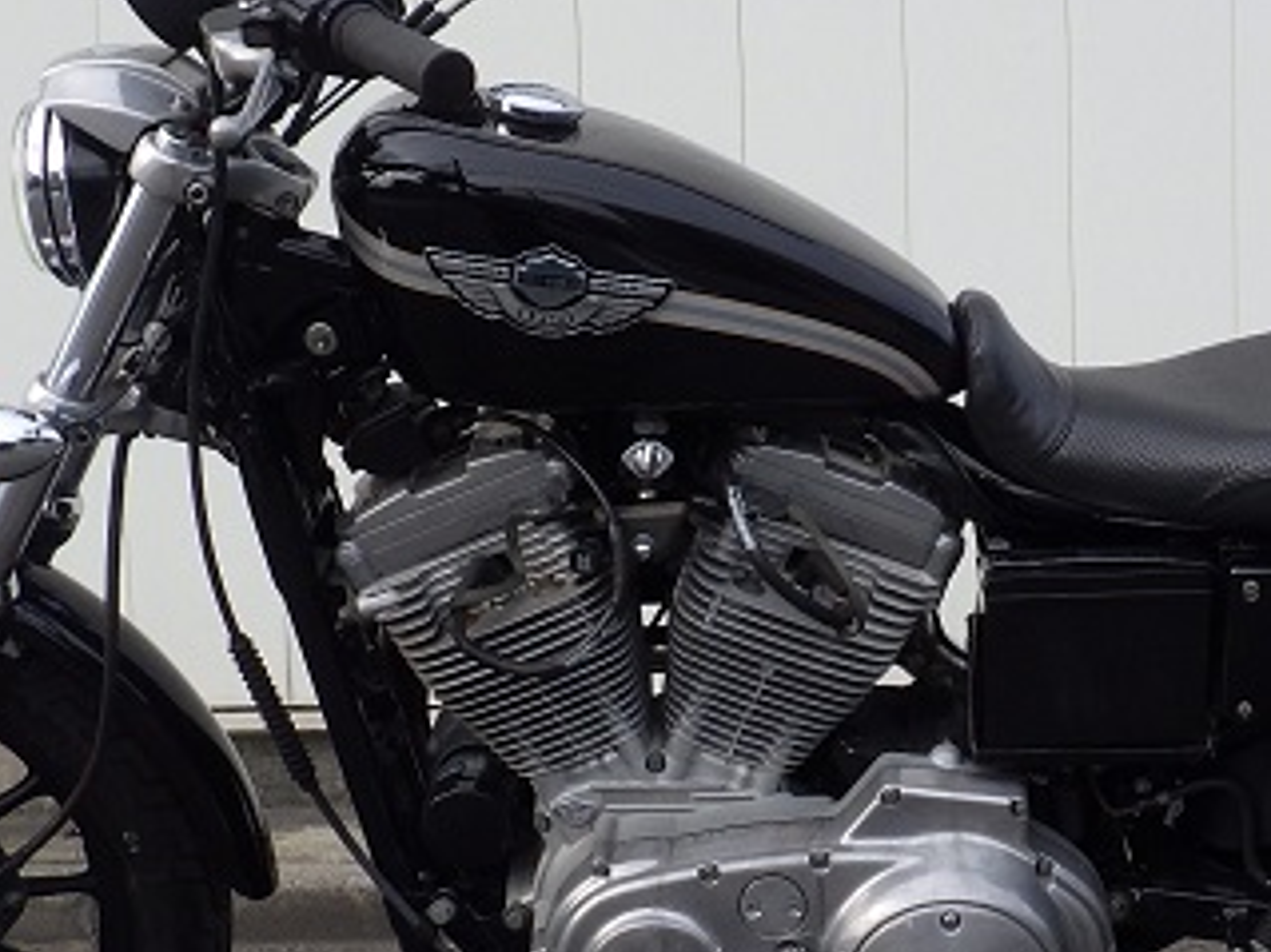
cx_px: 785
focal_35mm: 62
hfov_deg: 31.1
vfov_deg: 23.6
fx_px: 2276
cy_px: 516
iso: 125
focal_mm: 5
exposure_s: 1/320
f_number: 4.2
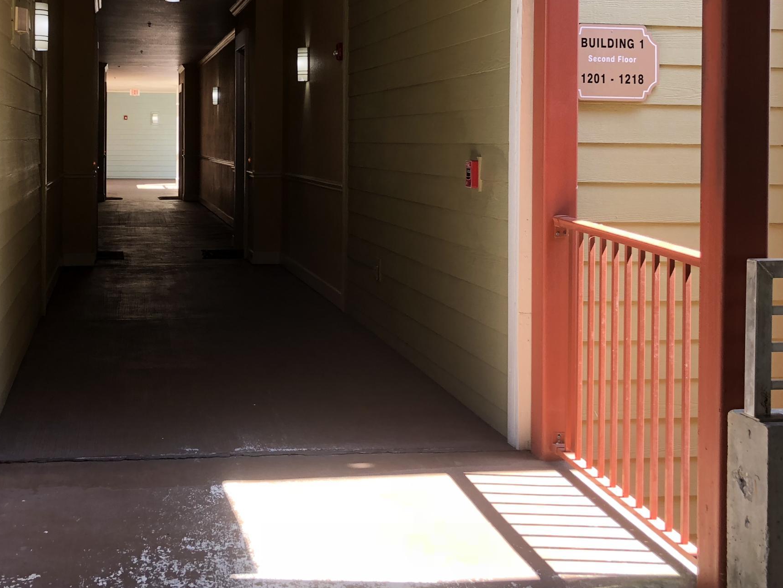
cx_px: 250
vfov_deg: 29.3
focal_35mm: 49
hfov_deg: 38.4
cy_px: 167
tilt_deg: -1.4
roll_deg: -0.2
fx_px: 1109
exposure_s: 1/120
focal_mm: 3.99
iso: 64
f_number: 1.8
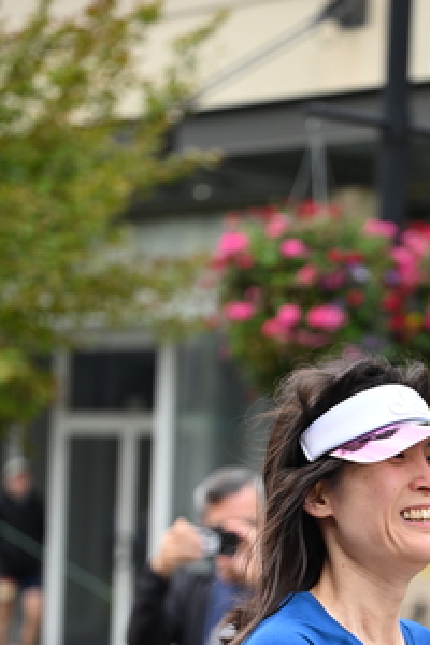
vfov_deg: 15.4
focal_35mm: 132
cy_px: 531
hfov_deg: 10.4
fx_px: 2365
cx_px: 330
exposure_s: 1/2000
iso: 640
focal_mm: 72
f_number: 2.8
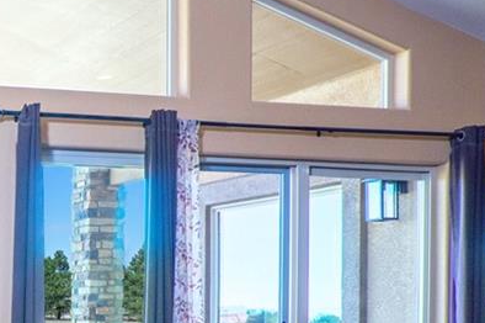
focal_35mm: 65
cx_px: -226
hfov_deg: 24.6
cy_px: 284
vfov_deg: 20.5
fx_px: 875
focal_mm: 16
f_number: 7.1
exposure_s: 1/60
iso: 400
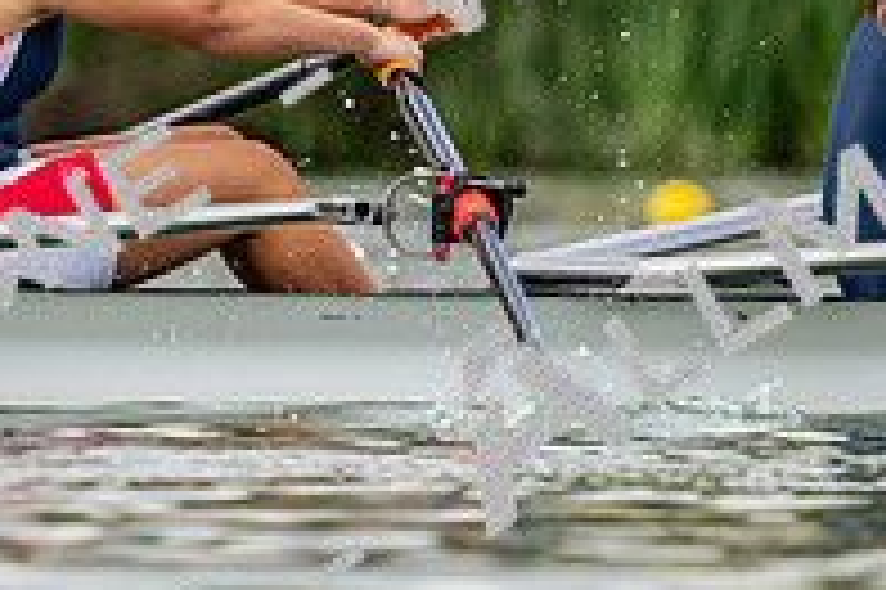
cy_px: 110
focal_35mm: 1767
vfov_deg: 0.8
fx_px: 43451
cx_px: 76
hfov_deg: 1.2
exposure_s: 1/1600
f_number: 6.3
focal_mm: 600
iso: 640
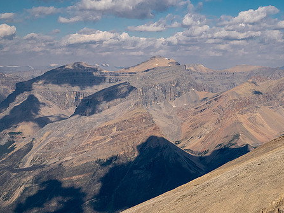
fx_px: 681
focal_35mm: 83
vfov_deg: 17.8
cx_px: 156
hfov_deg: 23.6
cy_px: 112
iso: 200
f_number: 8
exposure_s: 1/400
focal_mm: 32
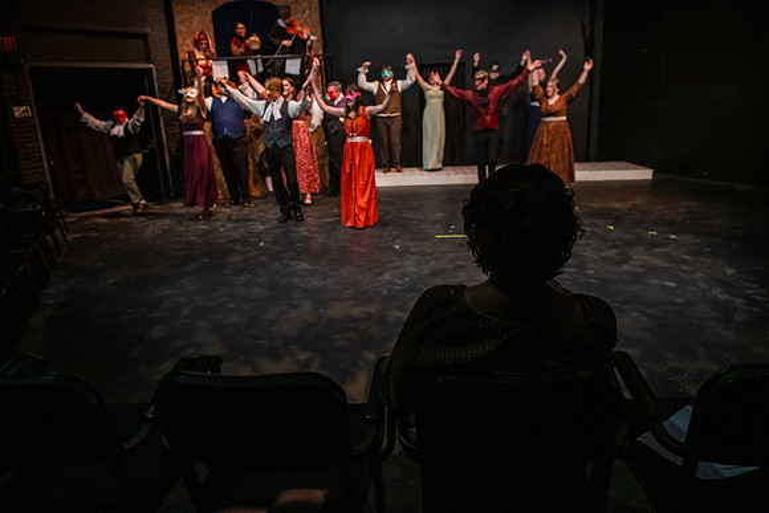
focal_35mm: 24
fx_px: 513
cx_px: 384
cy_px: 256
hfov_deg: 73.7
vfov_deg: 53.2
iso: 6400
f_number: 3.5
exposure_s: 1/200
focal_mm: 24
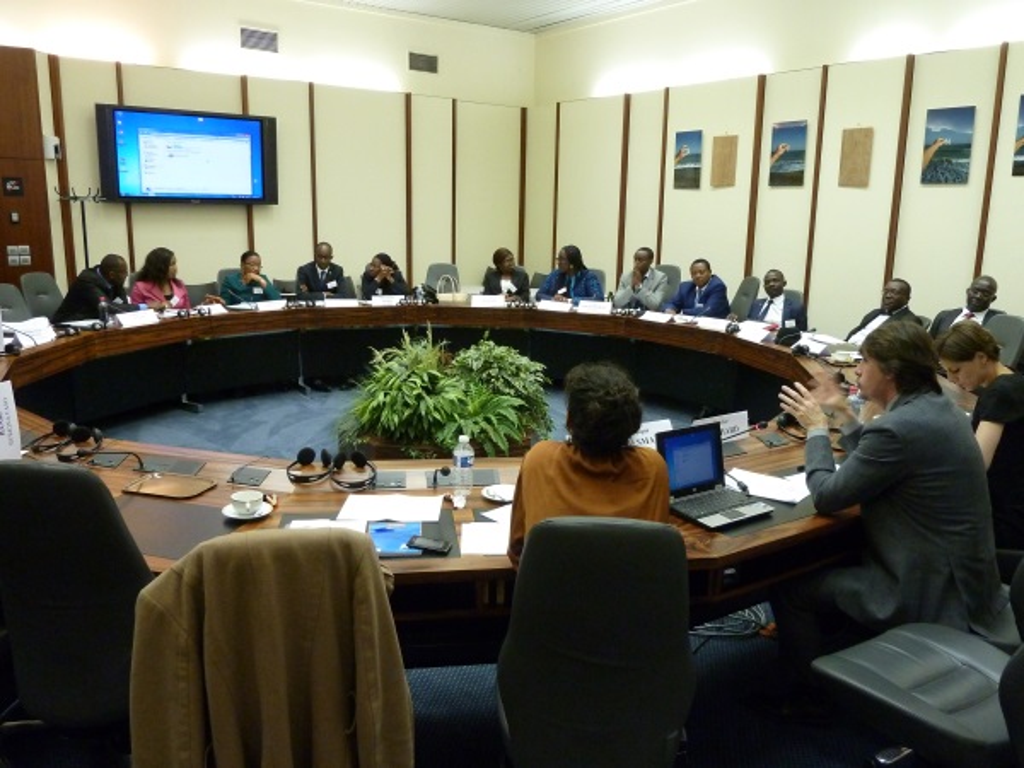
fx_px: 799
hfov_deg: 65.3
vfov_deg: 51.4
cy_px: 384
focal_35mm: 27
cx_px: 512
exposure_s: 1/20
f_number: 3.3
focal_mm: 4.4
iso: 400
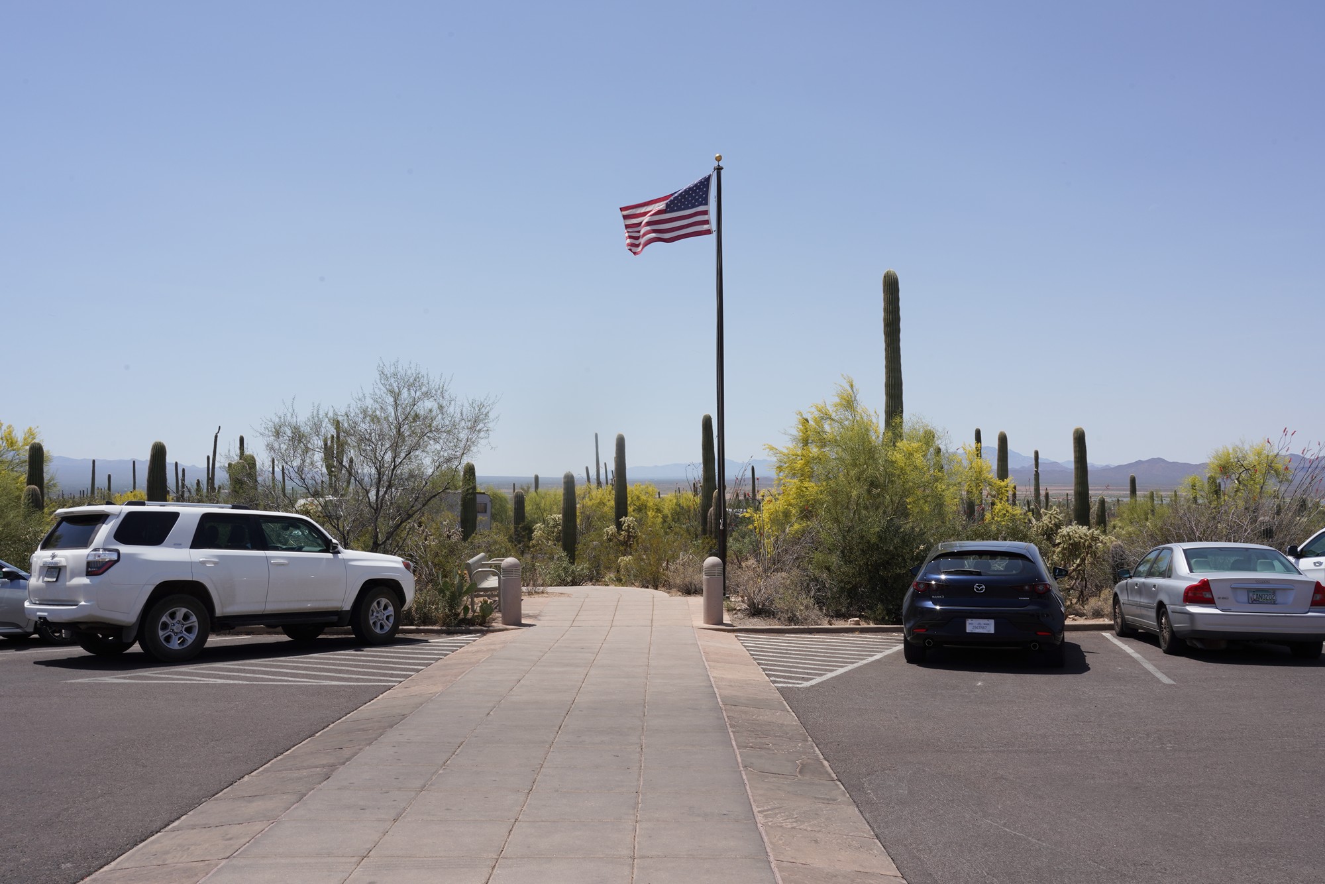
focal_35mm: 31
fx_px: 1141
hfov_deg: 60.3
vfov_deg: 42.3
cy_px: 442
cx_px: 662
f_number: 20
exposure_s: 1/80
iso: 100
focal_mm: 31
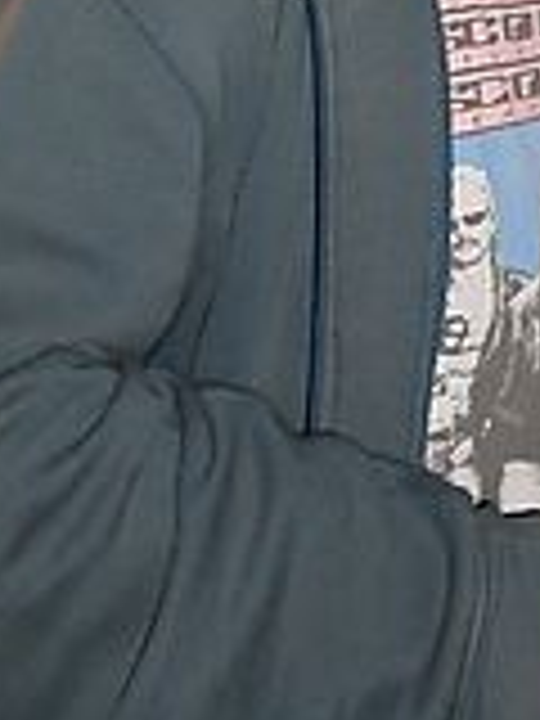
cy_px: 14
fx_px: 2371
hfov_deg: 12.6
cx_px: 702
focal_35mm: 114
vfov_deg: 16.9
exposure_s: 1/45
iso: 100
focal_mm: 6.3
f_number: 2.8
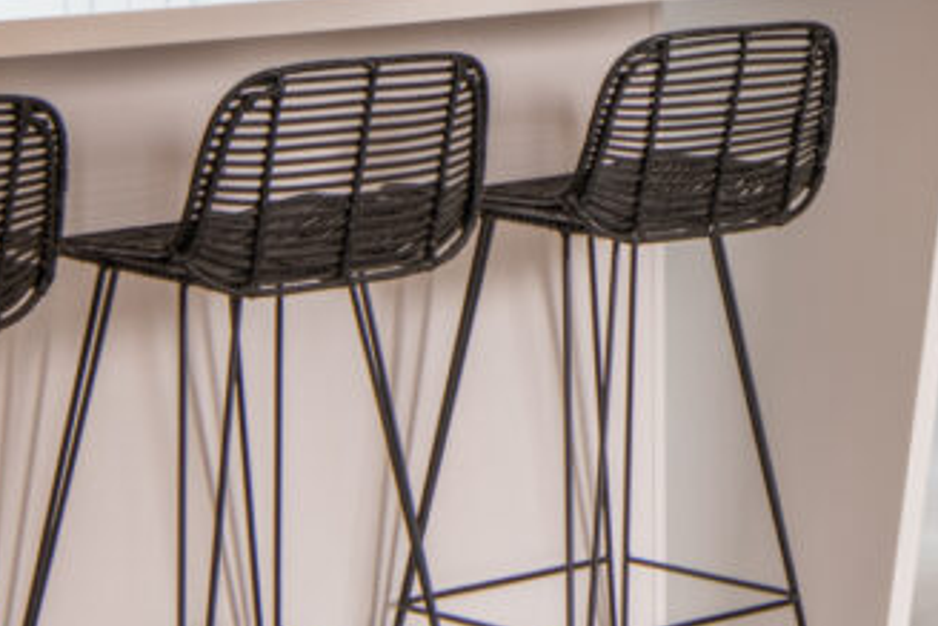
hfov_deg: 13.0
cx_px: 1218
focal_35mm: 152
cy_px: -327
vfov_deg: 8.8
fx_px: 3962
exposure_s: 1/15
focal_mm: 48
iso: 100
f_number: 8
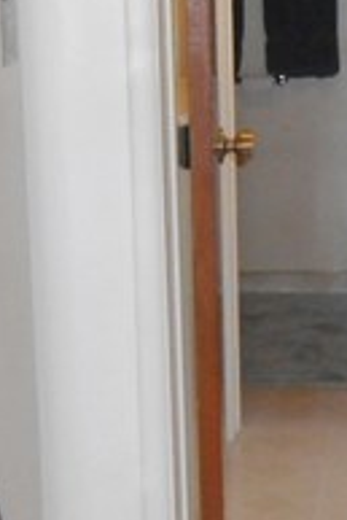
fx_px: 1891
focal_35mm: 131
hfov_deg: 10.3
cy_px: 240
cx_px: 420
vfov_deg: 15.6
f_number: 4.2
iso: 200
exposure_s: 1/30
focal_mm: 6.8
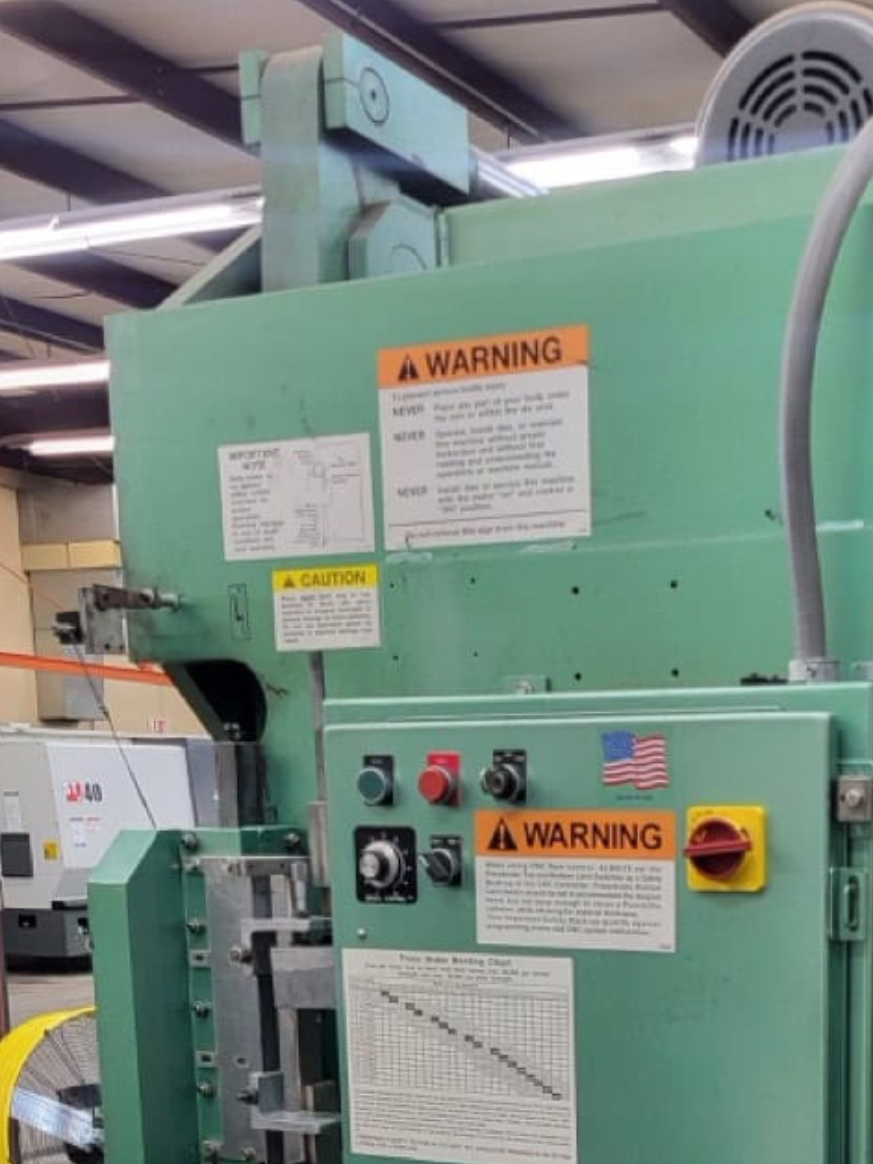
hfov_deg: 26.9
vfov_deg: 33.3
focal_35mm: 53
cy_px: 1145
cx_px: 730
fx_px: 1782
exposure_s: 1/60
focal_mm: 5.4
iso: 200
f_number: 1.8
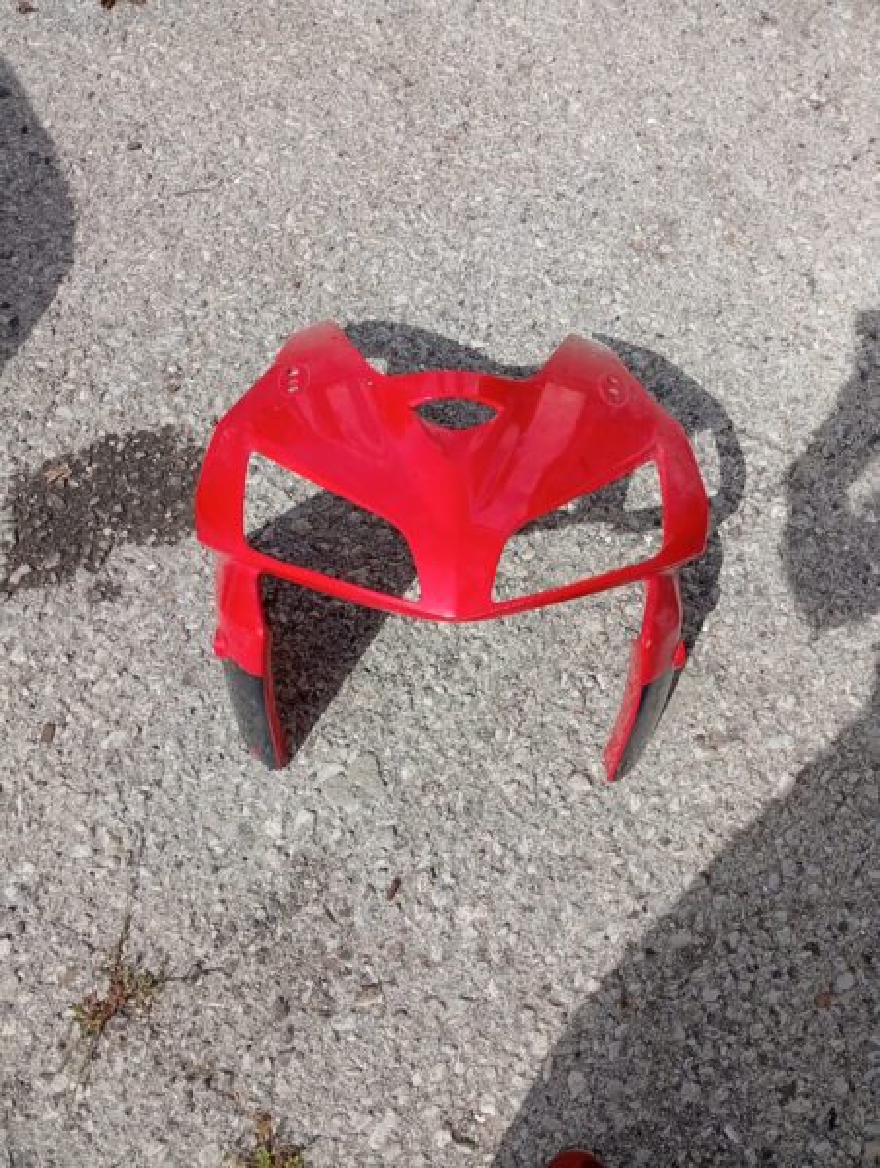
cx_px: 440
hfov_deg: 51.5
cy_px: 584
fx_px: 913
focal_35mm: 27
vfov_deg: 65.2
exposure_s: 1/613
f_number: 1.8
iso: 50
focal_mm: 3.98
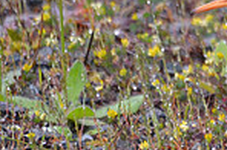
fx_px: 11061
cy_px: -31
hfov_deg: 1.2
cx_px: 340
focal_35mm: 1758
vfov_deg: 0.8
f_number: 5.6
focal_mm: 300
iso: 1600
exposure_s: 1/400
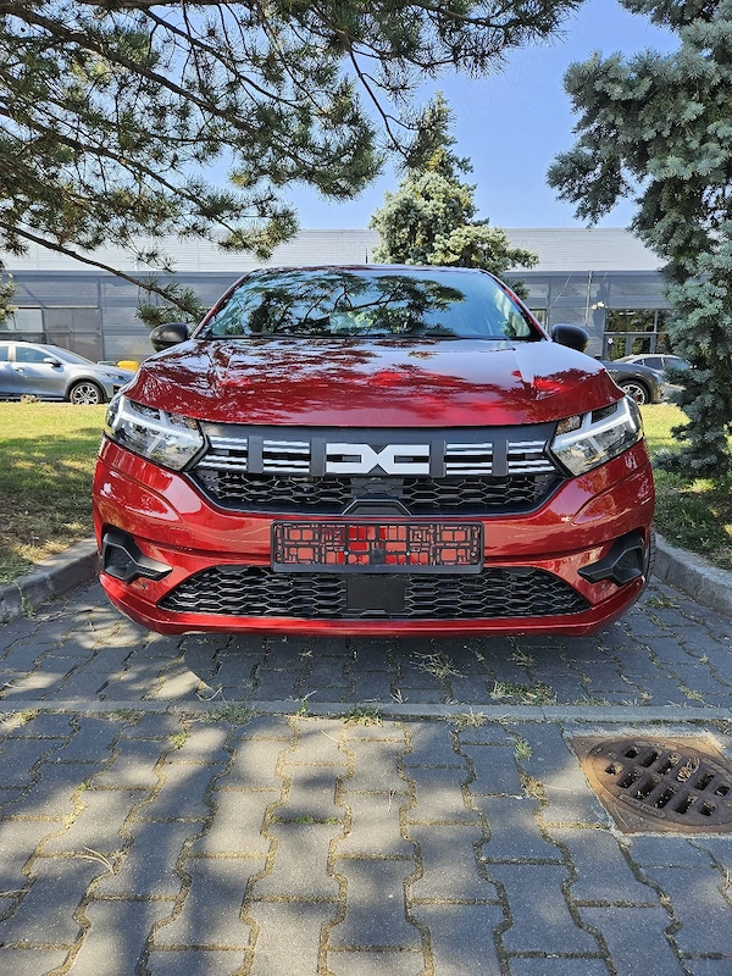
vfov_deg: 73.9
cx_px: 366
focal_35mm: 23
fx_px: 648
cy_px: 488
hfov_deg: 58.9
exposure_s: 1/417
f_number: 1.8
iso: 25
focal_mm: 5.4
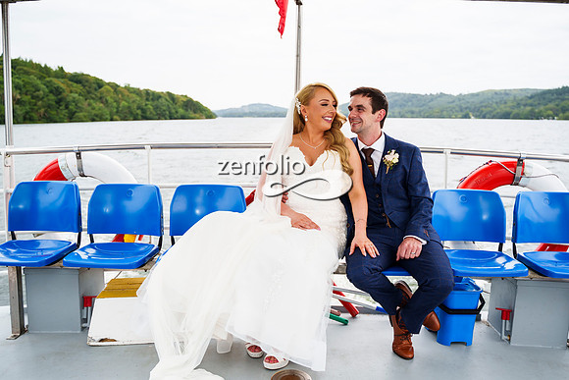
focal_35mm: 30
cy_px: 179
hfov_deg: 61.3
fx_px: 480
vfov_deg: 43.1
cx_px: 284
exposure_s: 1/250
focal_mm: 28
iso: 250
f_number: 2.8
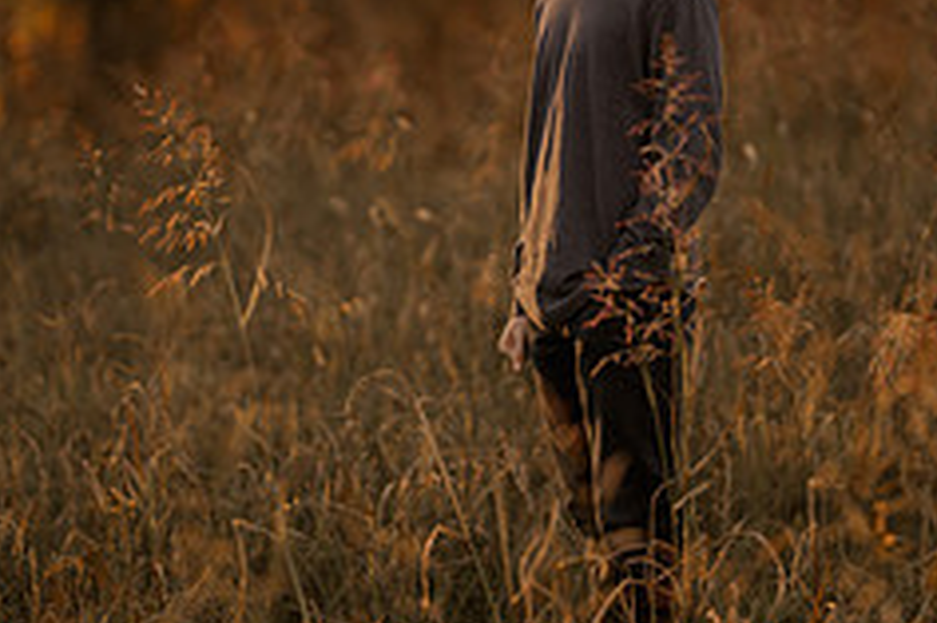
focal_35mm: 162
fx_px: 4213
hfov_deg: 12.7
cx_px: 544
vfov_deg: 8.5
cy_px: 175
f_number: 1.4
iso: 200
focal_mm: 85
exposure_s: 1/1000
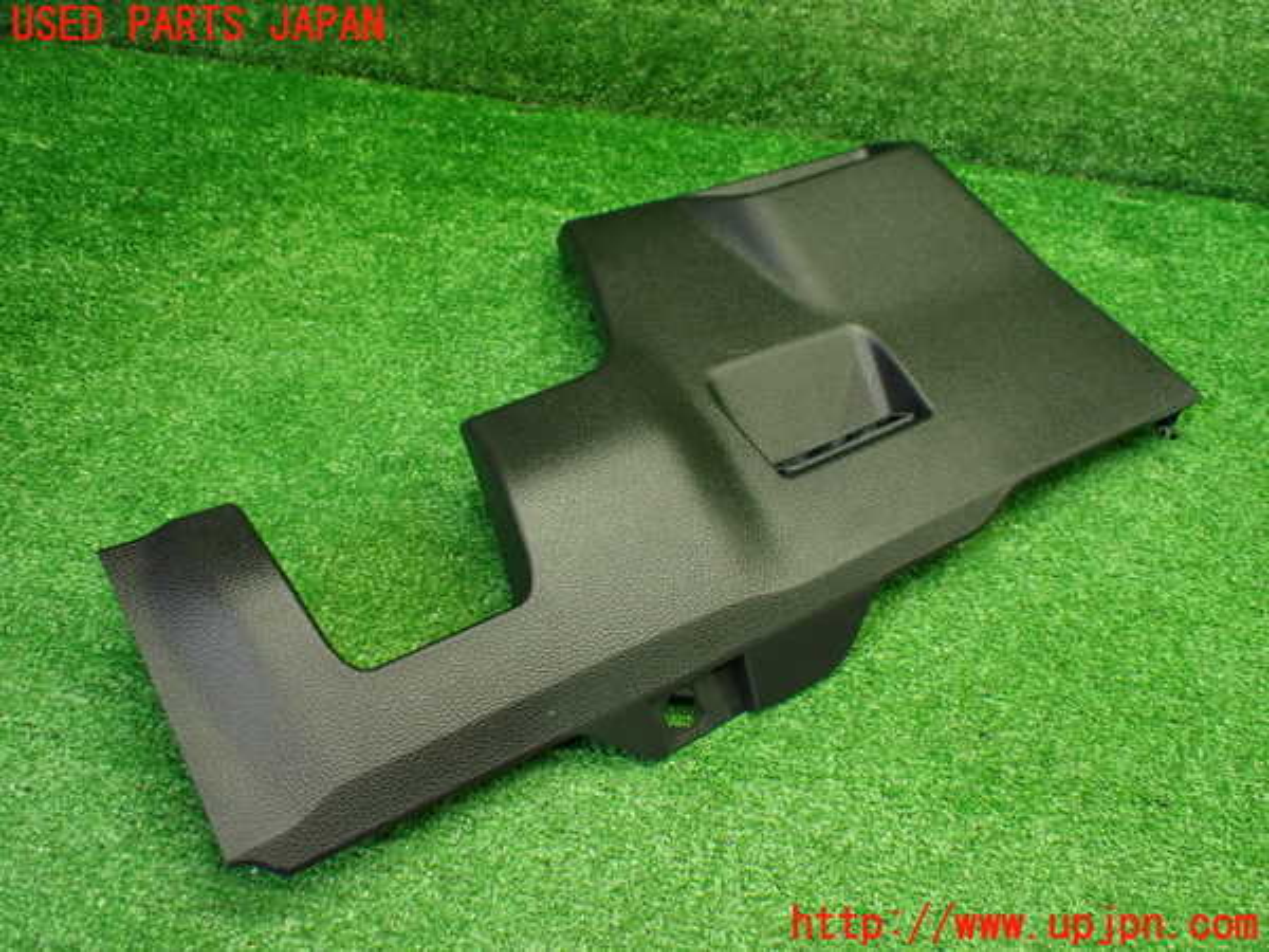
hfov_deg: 60.0
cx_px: 634
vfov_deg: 46.8
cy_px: 476
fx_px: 1100
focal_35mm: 30
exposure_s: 1/125
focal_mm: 5.4
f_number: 2.3
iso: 800
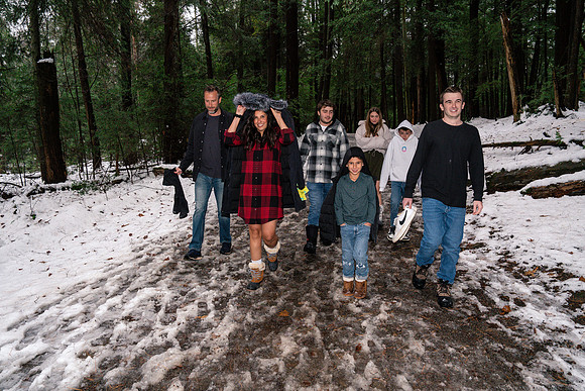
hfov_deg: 73.7
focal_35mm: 24
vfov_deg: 53.2
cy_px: 196
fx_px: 390
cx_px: 292
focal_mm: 24
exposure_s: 1/250
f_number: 5.6
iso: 1000
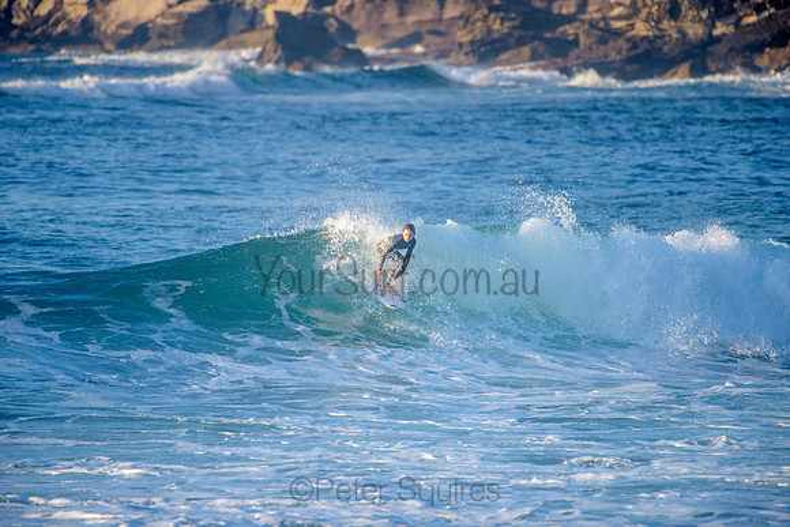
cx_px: 395
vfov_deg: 2.8
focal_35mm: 500
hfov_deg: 4.1
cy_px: 264
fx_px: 10974
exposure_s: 1/2000
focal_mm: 500
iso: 500
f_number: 5.6
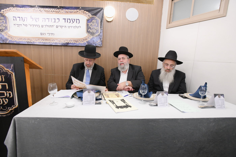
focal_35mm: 17
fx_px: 111
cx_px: 118
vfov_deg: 70.4
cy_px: 78
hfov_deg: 93.3
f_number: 5
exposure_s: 1/100
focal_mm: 17
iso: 2000
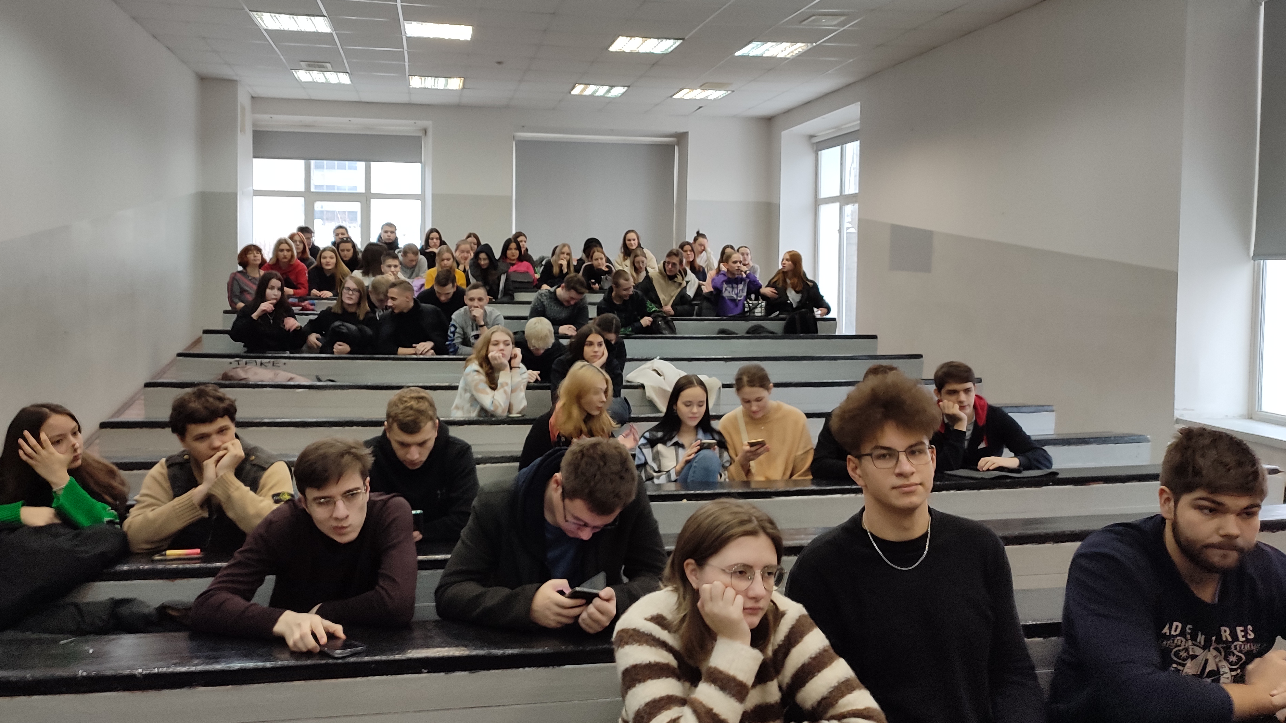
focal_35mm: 29
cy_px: 305
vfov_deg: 40.1
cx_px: 609
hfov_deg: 66.0
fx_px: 989
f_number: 1.9
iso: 247
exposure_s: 1/33
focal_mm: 6.04
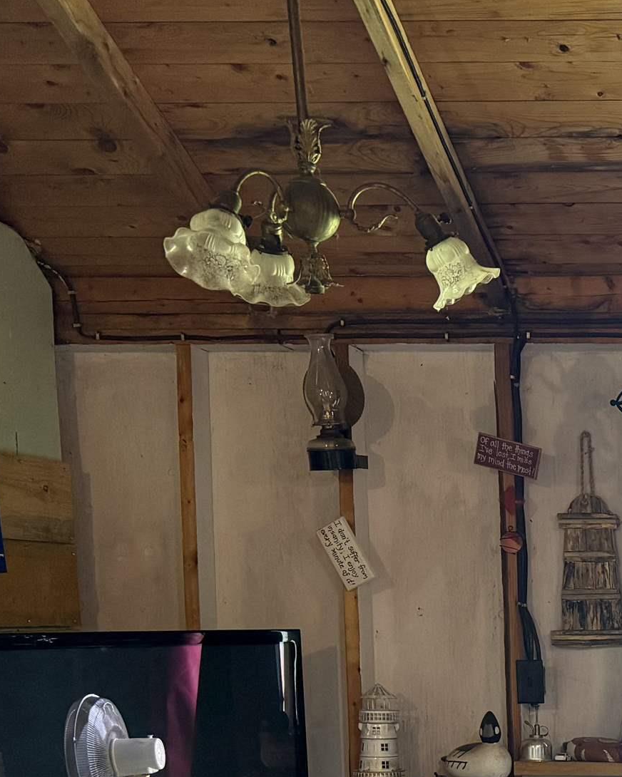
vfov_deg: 27.0
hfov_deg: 20.2
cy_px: 795
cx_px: 904
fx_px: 1519
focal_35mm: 66
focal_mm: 6.76
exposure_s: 1/120
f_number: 1.78
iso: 320
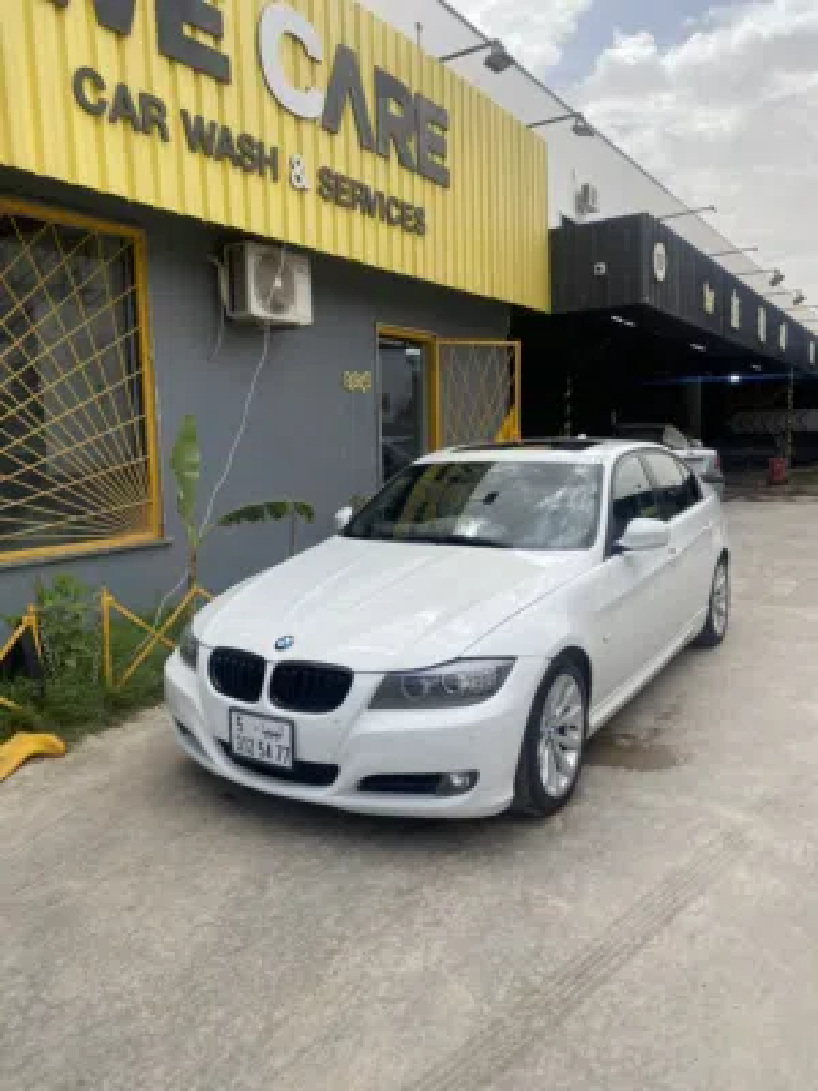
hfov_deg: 53.1
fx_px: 819
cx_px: 409
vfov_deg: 67.3
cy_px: 546
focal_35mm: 26
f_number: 1.8
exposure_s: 1/1996
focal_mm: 4.25
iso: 32
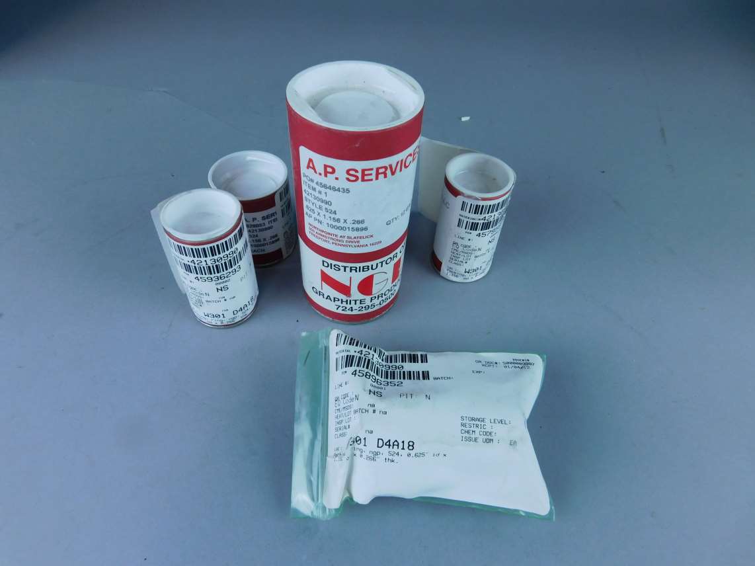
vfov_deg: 58.9
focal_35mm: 23
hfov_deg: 73.9
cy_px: 283
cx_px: 378
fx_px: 502
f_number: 3
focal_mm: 4
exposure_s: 1/100
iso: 125
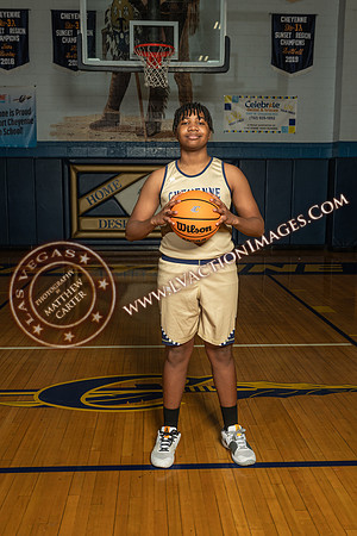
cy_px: 268
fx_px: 535
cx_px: 178
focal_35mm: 36
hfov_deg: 36.9
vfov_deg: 53.1
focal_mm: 36
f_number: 7.1
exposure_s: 1/125
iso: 125
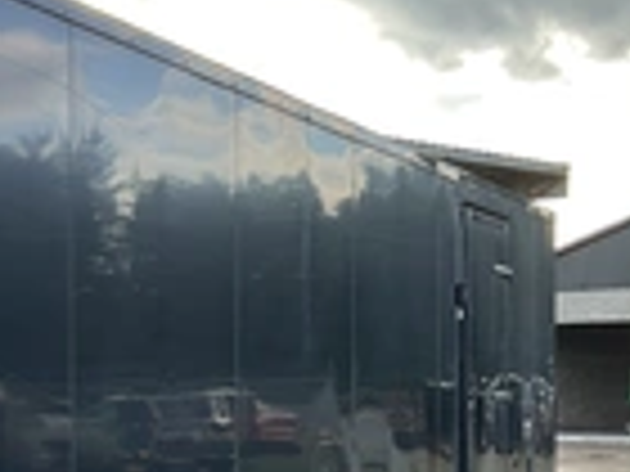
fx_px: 1511
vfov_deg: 17.5
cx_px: -58
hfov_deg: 22.3
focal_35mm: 83
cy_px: 432
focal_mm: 3
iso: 20
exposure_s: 1/200
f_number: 1.8
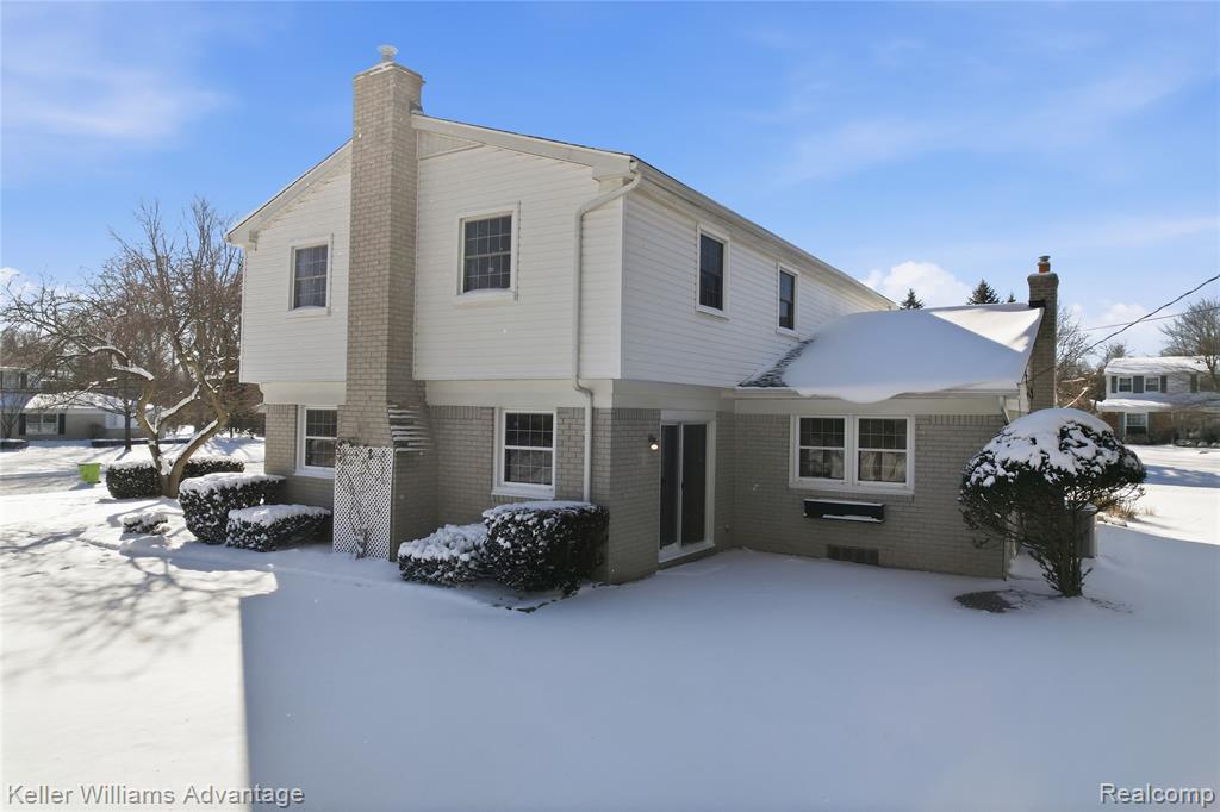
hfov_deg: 78.6
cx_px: 610
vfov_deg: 57.2
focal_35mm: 22
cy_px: 406
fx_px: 745
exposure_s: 1/350
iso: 100
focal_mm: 8.4
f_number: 2.8
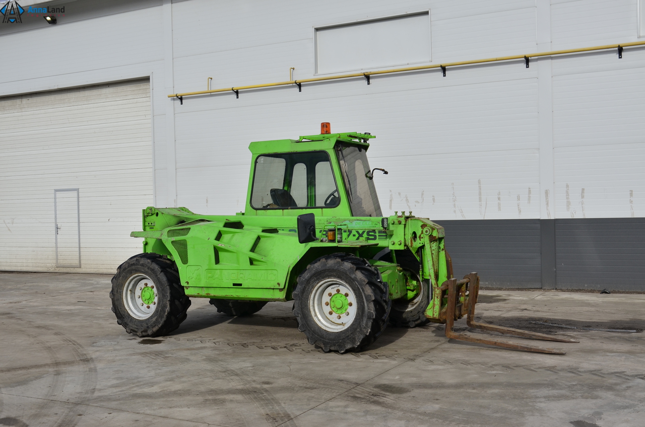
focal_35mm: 39
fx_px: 697
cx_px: 322
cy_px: 214
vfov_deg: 34.1
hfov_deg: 49.6
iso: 125
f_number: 10
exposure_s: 1/320
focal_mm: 26
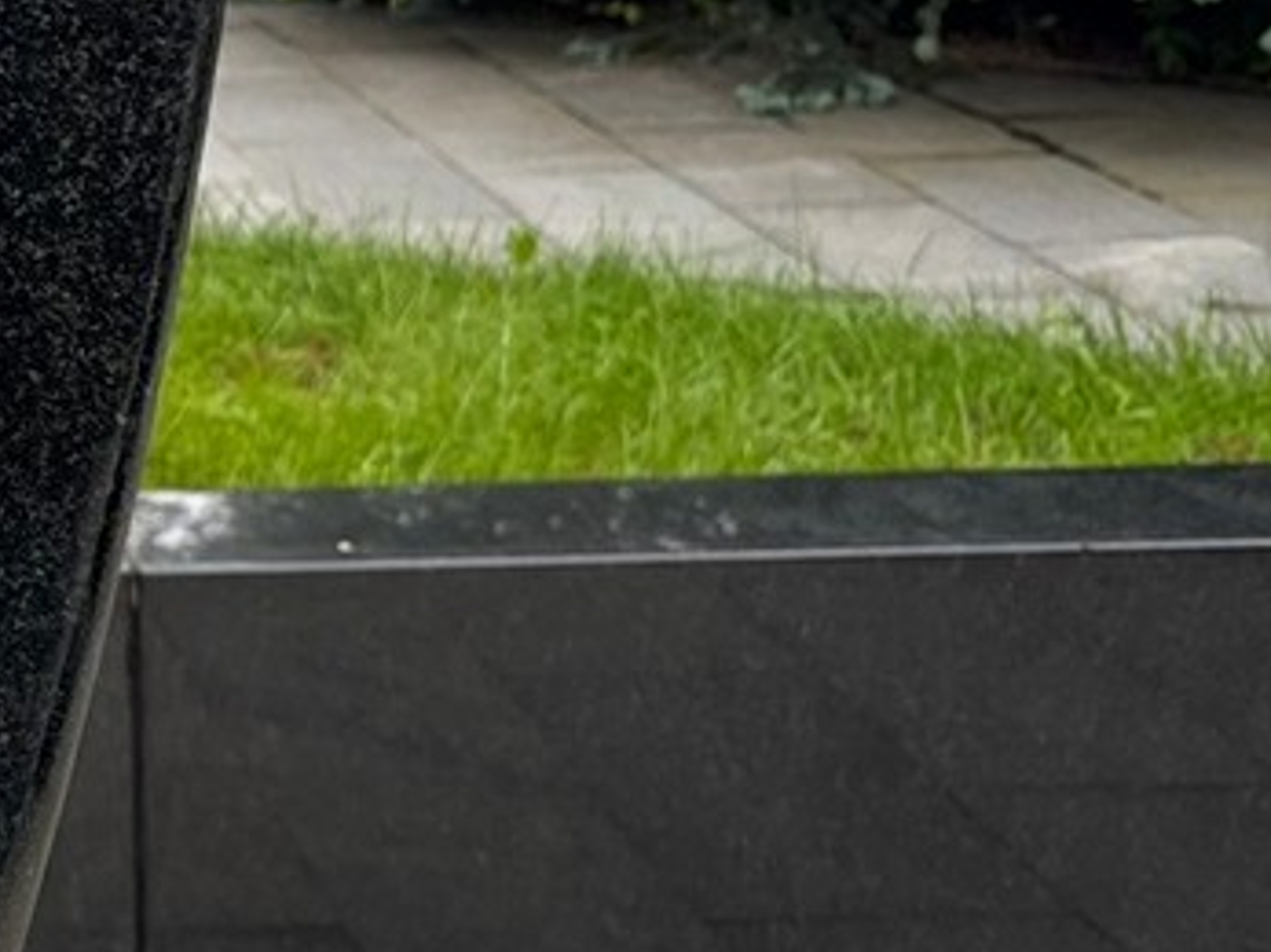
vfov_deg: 13.5
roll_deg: +2.2
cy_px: 11
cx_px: -982
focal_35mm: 108
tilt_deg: -13.0
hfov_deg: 15.7
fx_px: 3964
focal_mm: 5.96
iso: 50
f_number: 1.6
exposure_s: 1/442
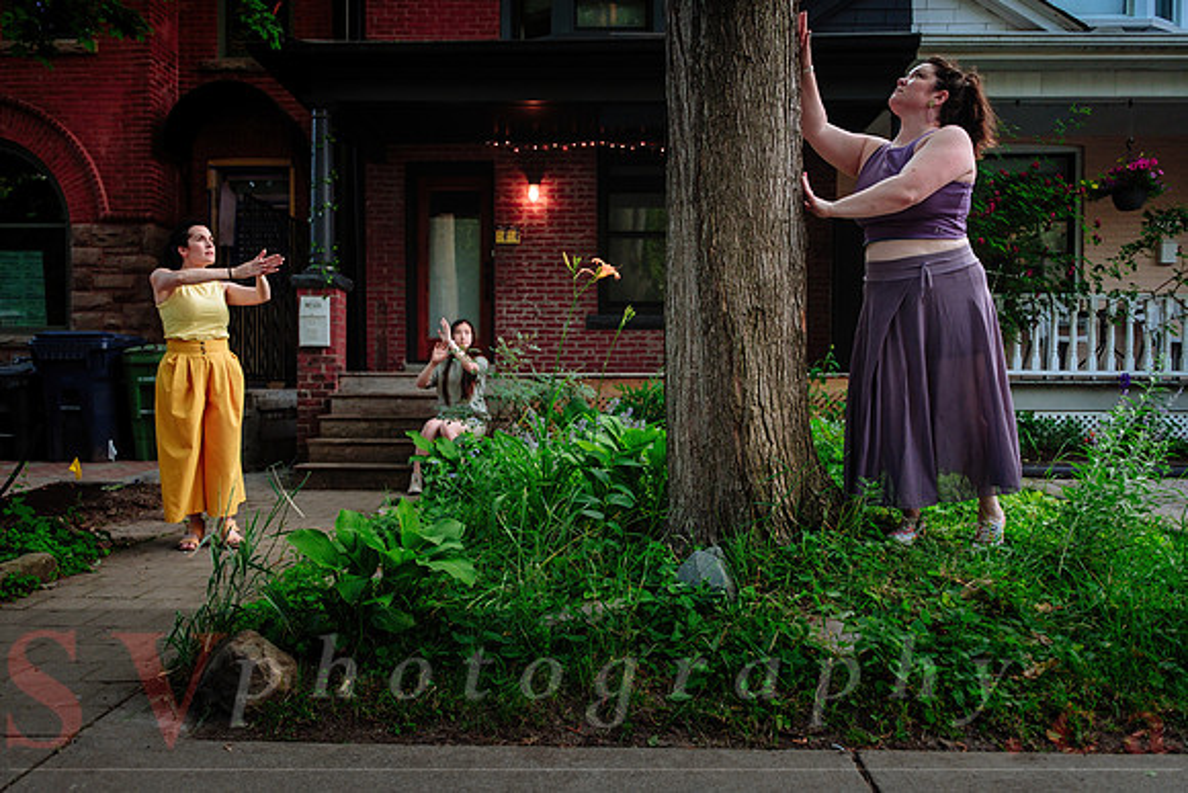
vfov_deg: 48.6
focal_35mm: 27
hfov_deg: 68.2
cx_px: 594
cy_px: 396
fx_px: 877
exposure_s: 1/500
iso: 500
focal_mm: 17
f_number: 1.8
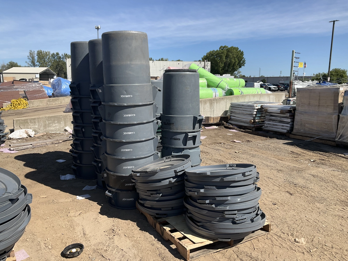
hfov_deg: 61.7
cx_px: 174
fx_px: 292
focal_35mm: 29
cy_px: 130
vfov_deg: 48.2
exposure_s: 1/1984
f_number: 1.8
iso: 25
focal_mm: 3
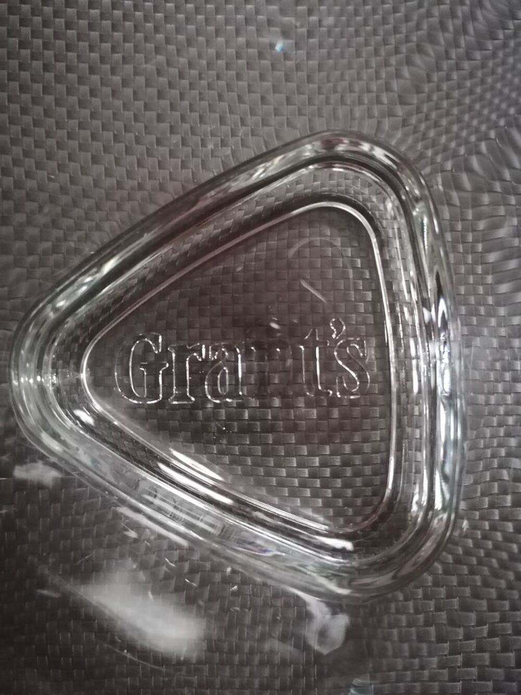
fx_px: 542
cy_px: 348
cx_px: 260
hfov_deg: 51.4
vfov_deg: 65.3
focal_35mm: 27
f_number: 1.8
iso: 2500
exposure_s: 1/14.3
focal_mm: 4.75
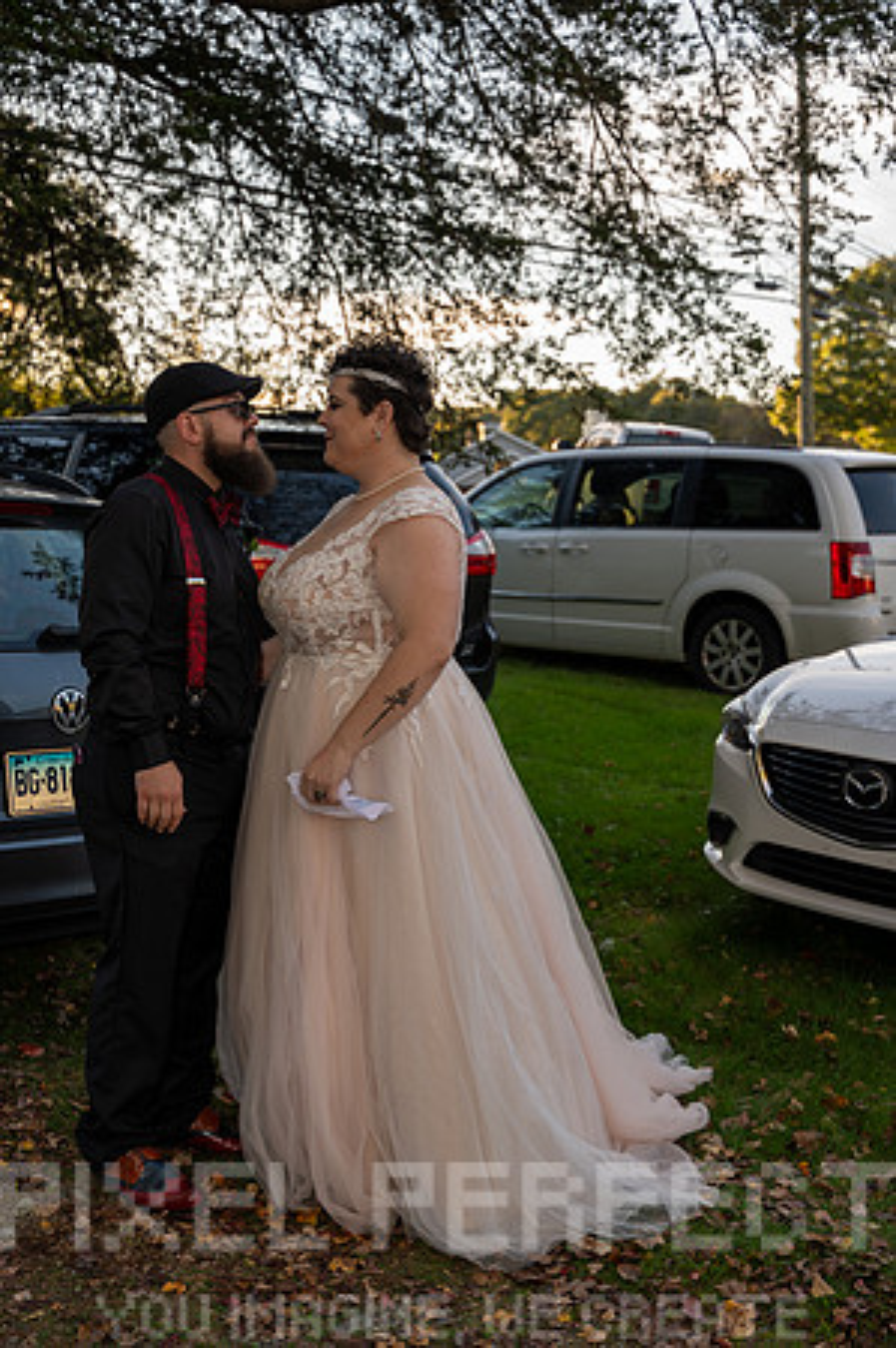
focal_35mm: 44
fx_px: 1646
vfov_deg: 44.5
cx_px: 448
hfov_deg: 30.4
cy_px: 674
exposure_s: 1/200
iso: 110
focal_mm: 44
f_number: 4
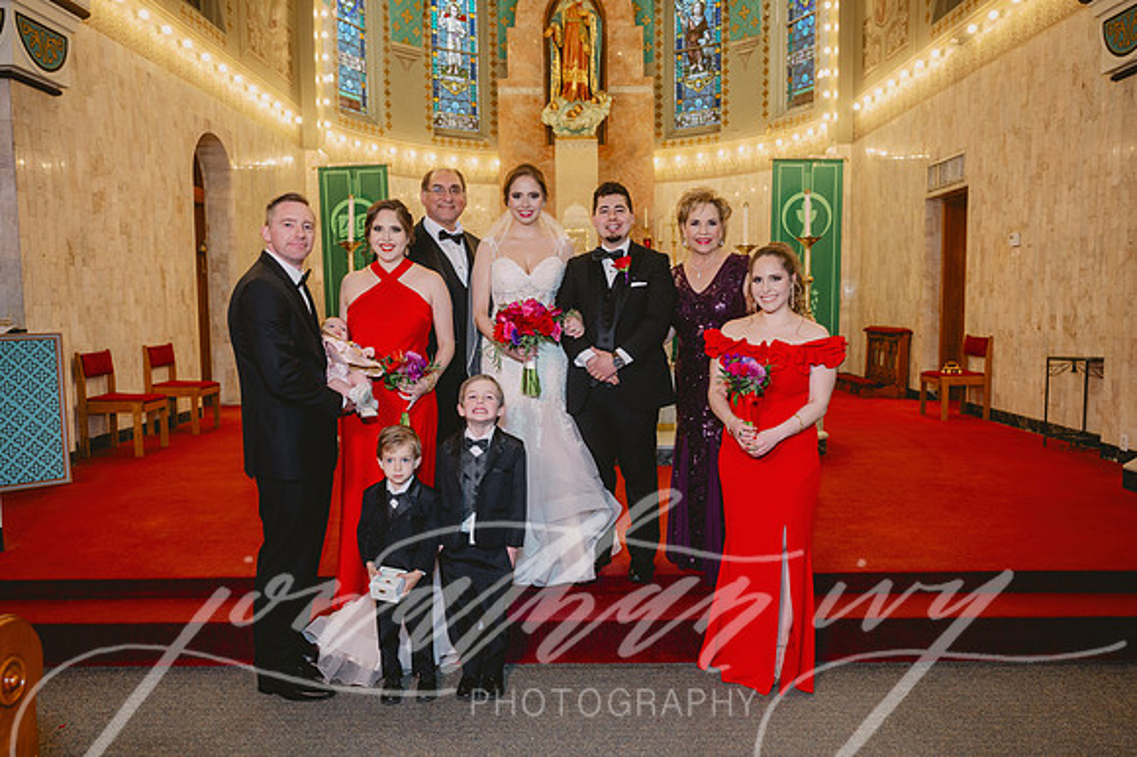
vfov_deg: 46.4
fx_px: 884
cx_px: 568
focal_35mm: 28
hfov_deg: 65.5
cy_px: 378
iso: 1000
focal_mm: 28
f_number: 4
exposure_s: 1/125
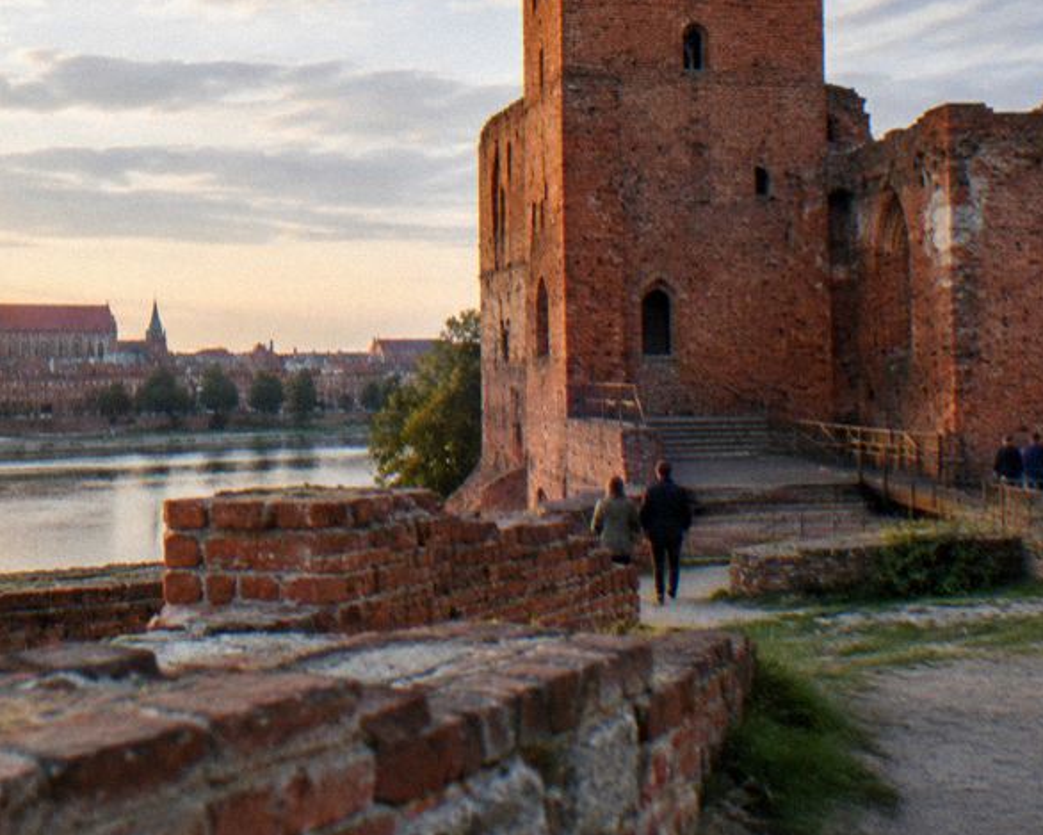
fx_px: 1729
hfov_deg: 33.5
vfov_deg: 27.1
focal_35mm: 56
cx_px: 431
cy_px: 322
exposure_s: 1/30
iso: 2500
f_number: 5.6
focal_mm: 35
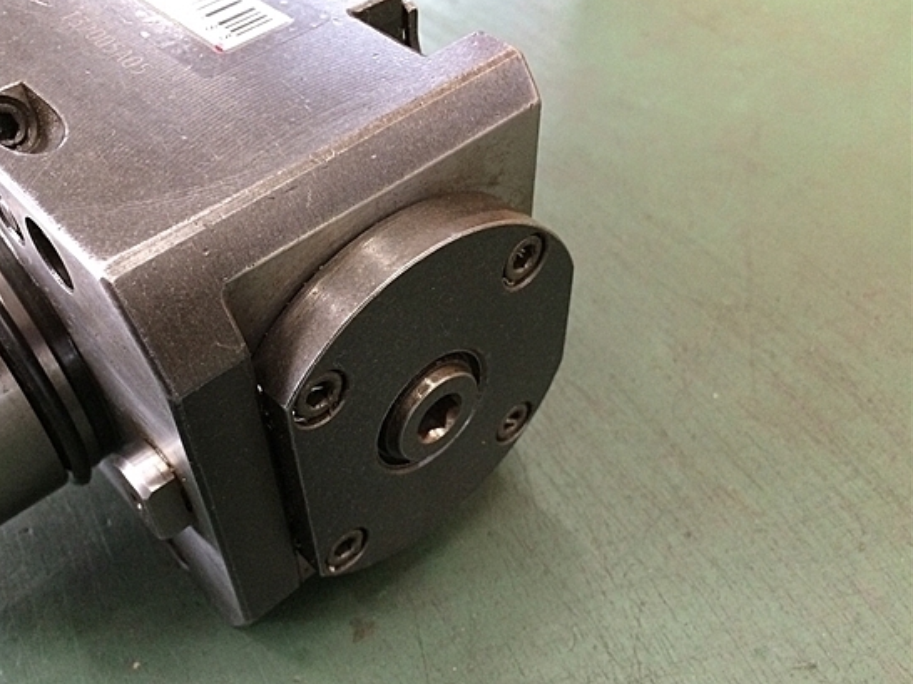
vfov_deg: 41.7
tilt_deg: -48.7
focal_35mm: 34
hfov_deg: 53.7
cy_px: 380
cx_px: 380
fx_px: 896
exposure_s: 1/30
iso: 250
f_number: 2.2
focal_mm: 4.15
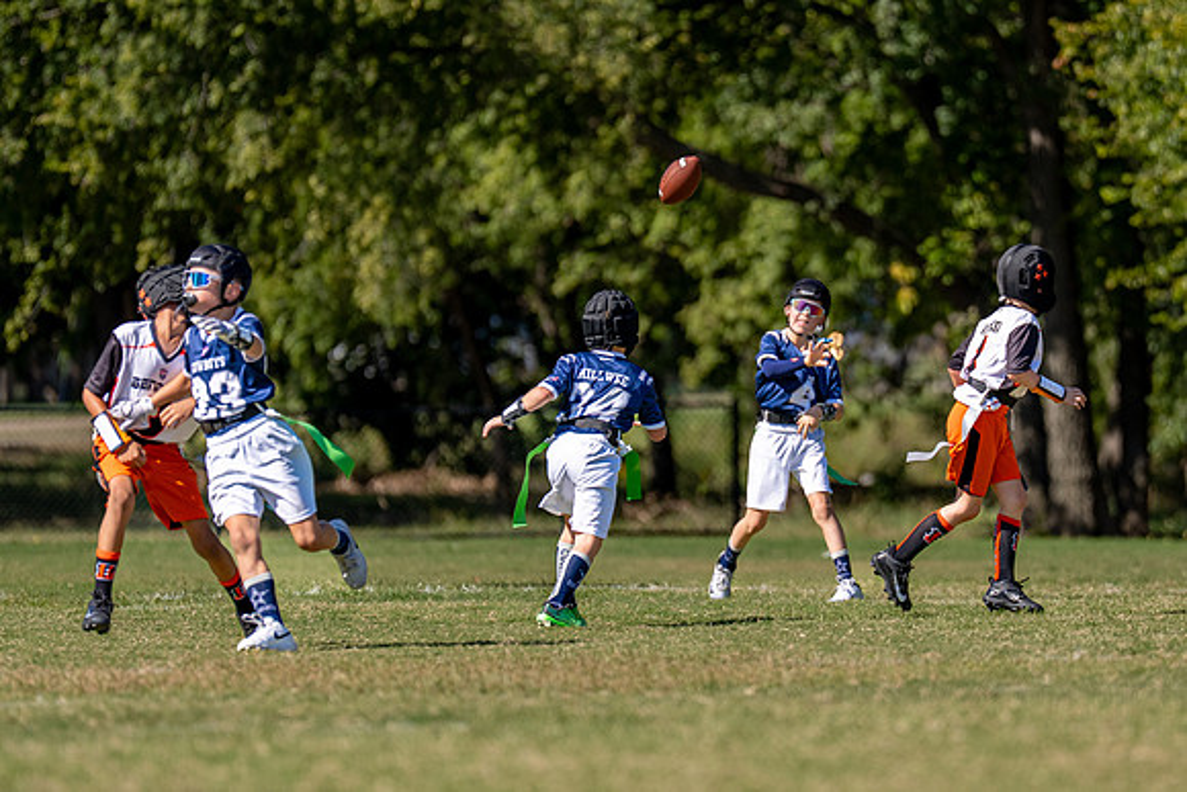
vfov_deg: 3.3
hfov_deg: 5.0
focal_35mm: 412
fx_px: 13571
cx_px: 759
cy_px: 401
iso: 160
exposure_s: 1/3200
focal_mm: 200
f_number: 2.8
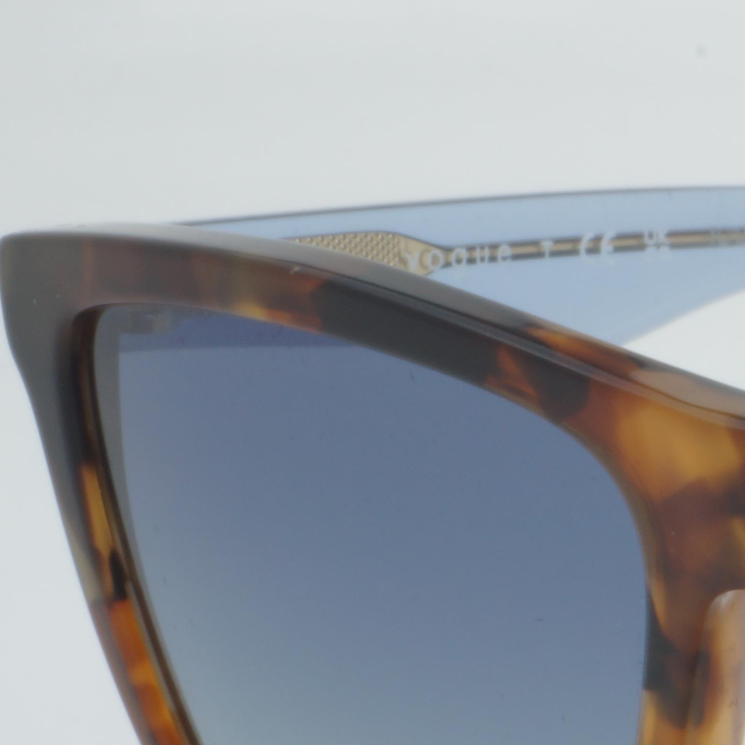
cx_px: 1390
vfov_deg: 7.1
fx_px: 5941
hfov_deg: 7.0
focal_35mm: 244
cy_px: 778
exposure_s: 1/3
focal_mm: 50
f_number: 32
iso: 100
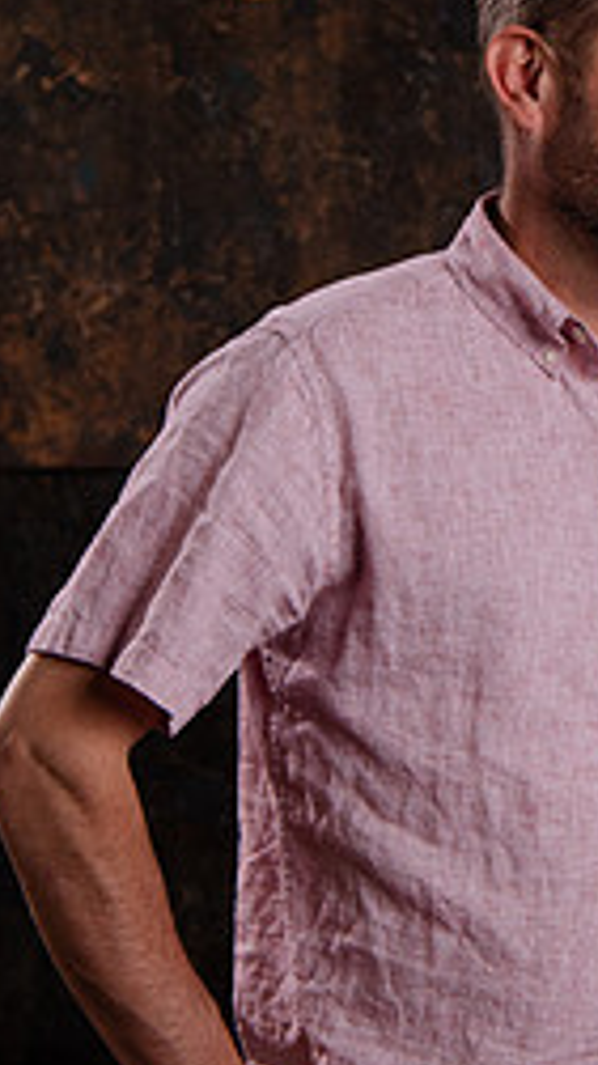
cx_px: 793
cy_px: 462
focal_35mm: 146
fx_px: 4120
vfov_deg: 14.7
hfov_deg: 8.2
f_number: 8
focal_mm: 52
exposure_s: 1/160
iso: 1000
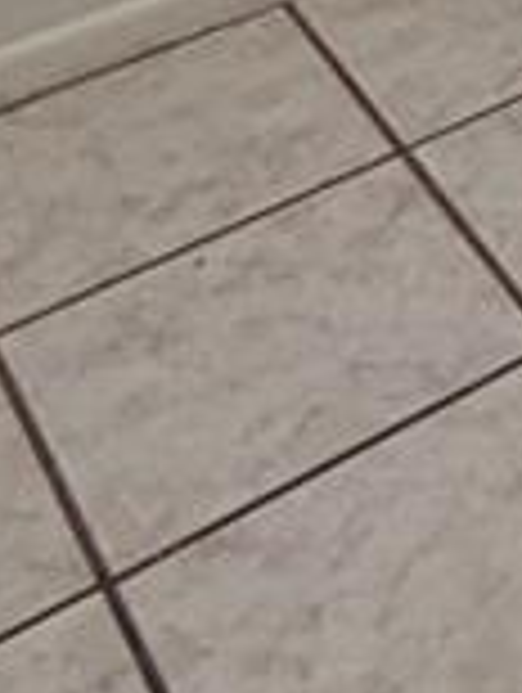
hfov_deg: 9.9
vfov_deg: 13.1
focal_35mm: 109
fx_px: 2186
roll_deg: -4.1
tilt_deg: -9.7
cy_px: -1017
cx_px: 1606
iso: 160
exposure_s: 1/120
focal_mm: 2.22
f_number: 2.2
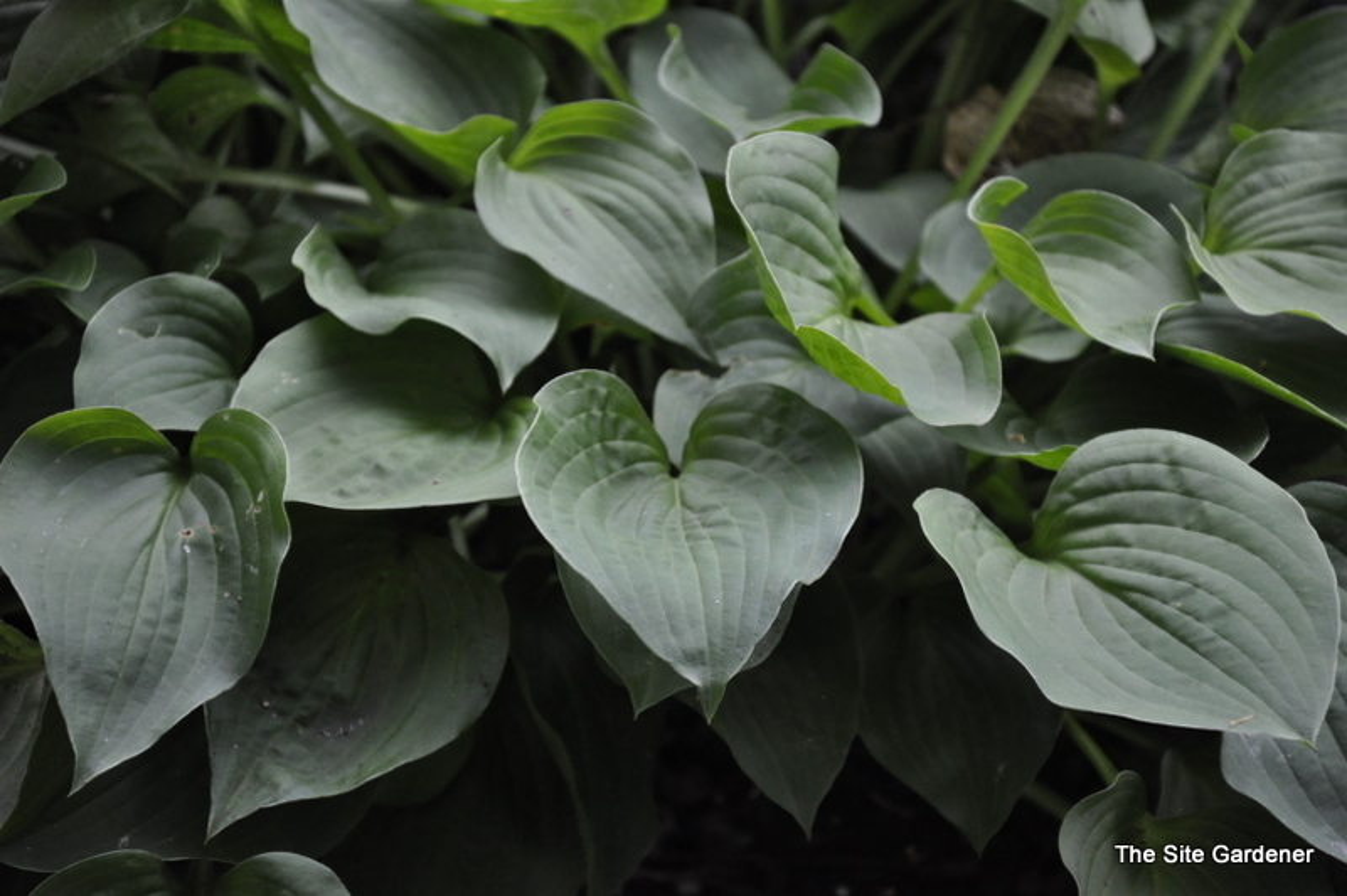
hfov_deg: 13.1
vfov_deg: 8.7
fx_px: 5888
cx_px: 674
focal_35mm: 158
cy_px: 448
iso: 1400
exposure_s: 1/125
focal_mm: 105
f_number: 5.6
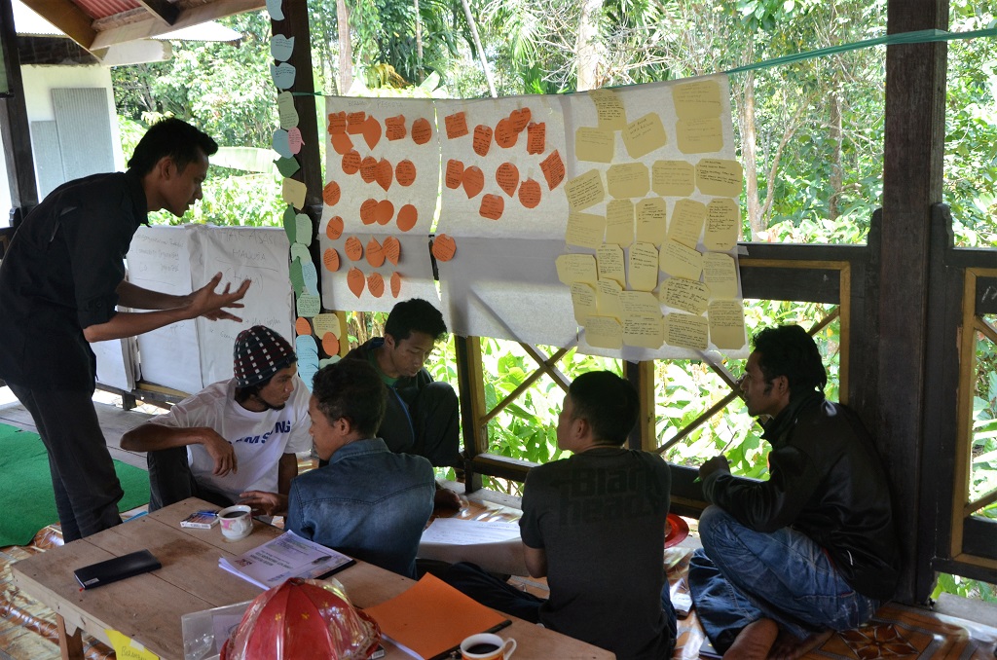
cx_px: 498
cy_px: 330
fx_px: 912
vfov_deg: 39.8
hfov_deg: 57.3
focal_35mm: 33
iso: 500
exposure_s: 1/125
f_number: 5.6
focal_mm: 22
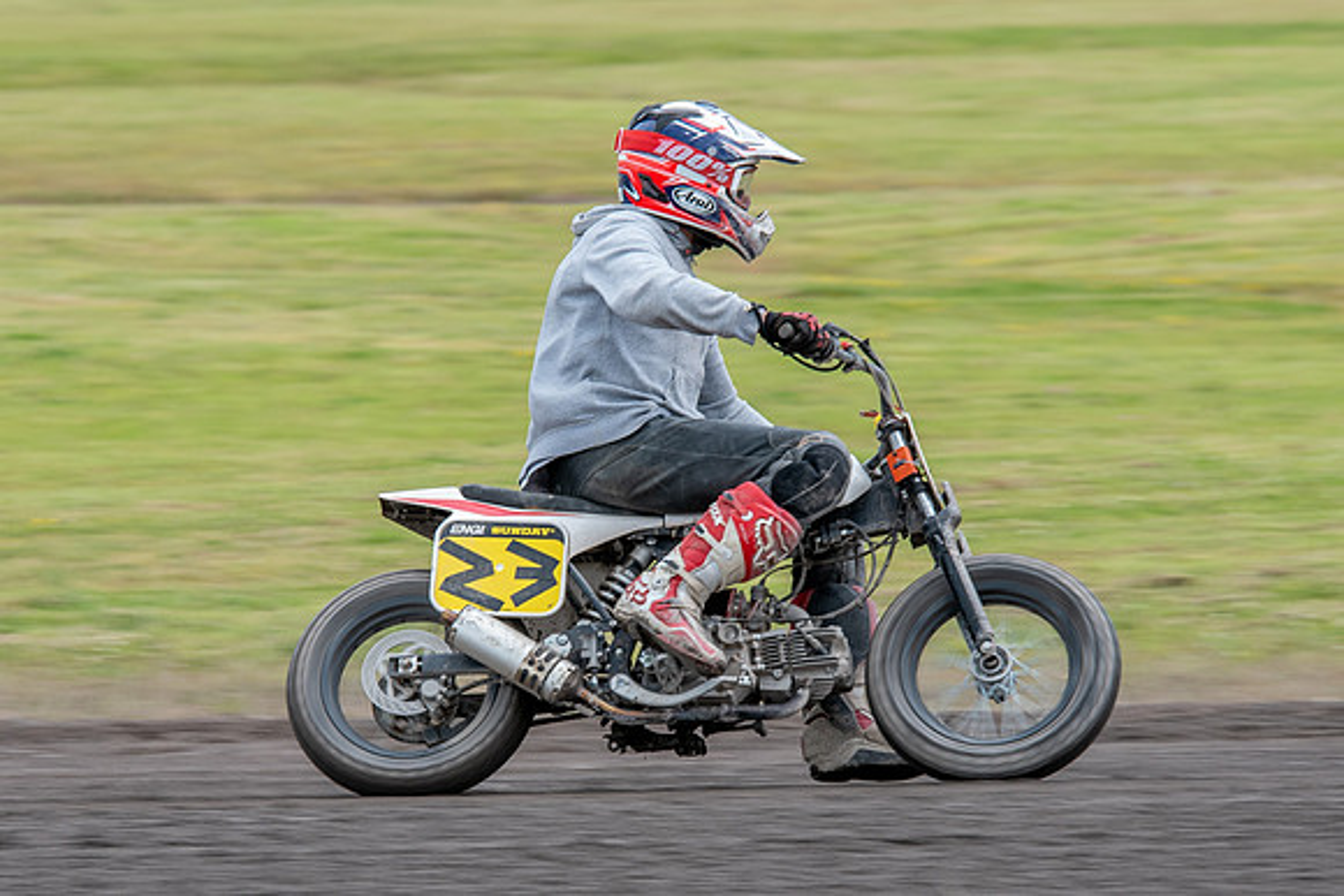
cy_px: 566
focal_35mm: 372
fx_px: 13899
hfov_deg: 5.5
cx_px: 658
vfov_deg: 3.7
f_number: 8
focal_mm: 200
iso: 320
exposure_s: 1/250
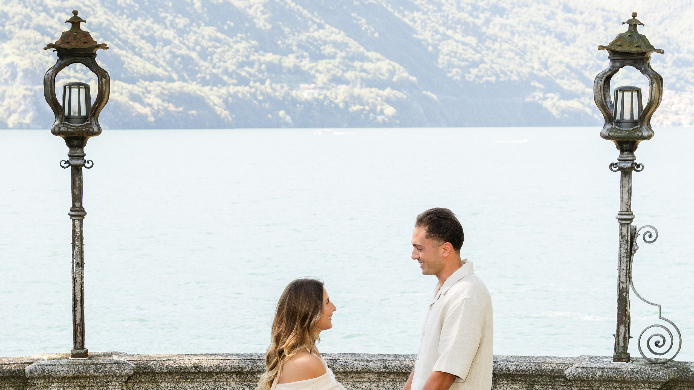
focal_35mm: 92
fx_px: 1693
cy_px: 312
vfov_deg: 13.1
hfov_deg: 23.2
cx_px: 348
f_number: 6.3
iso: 250
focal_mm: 58
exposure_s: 1/250
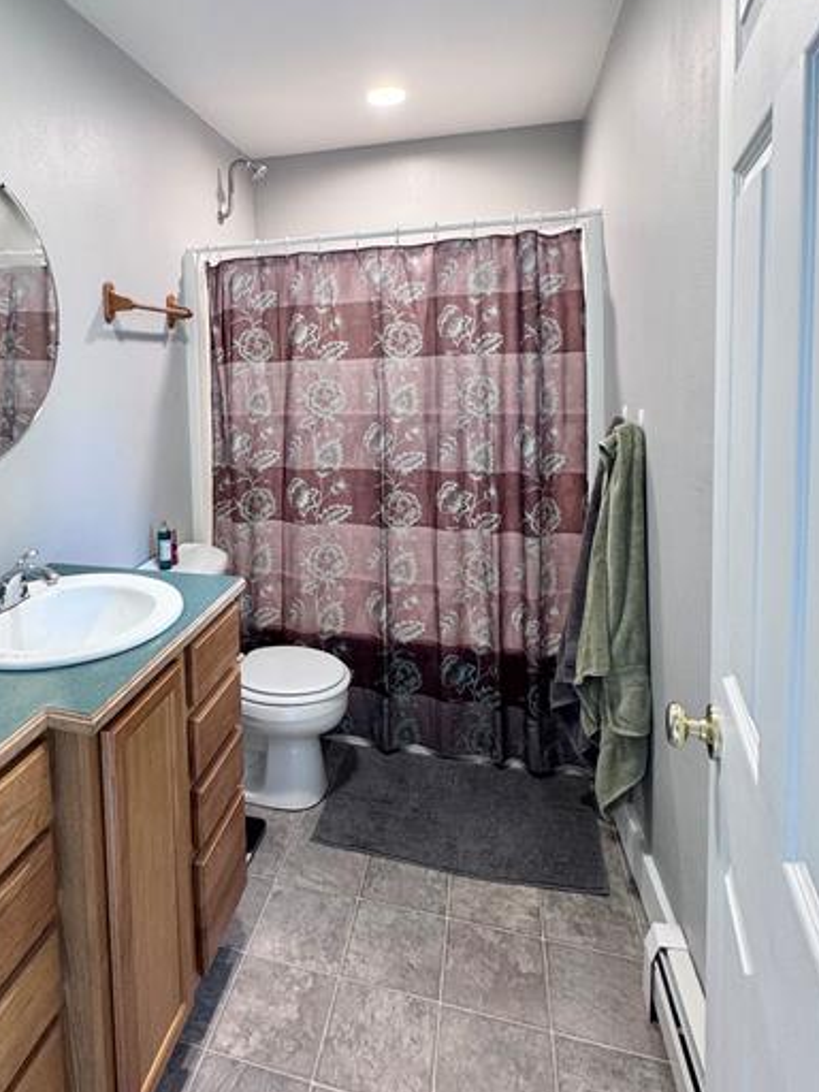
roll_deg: +1.5
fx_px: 662
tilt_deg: -3.7
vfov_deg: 77.6
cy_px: 410
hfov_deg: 62.2
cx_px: 286
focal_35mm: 21
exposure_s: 1/60
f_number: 2.2
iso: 160
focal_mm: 2.22
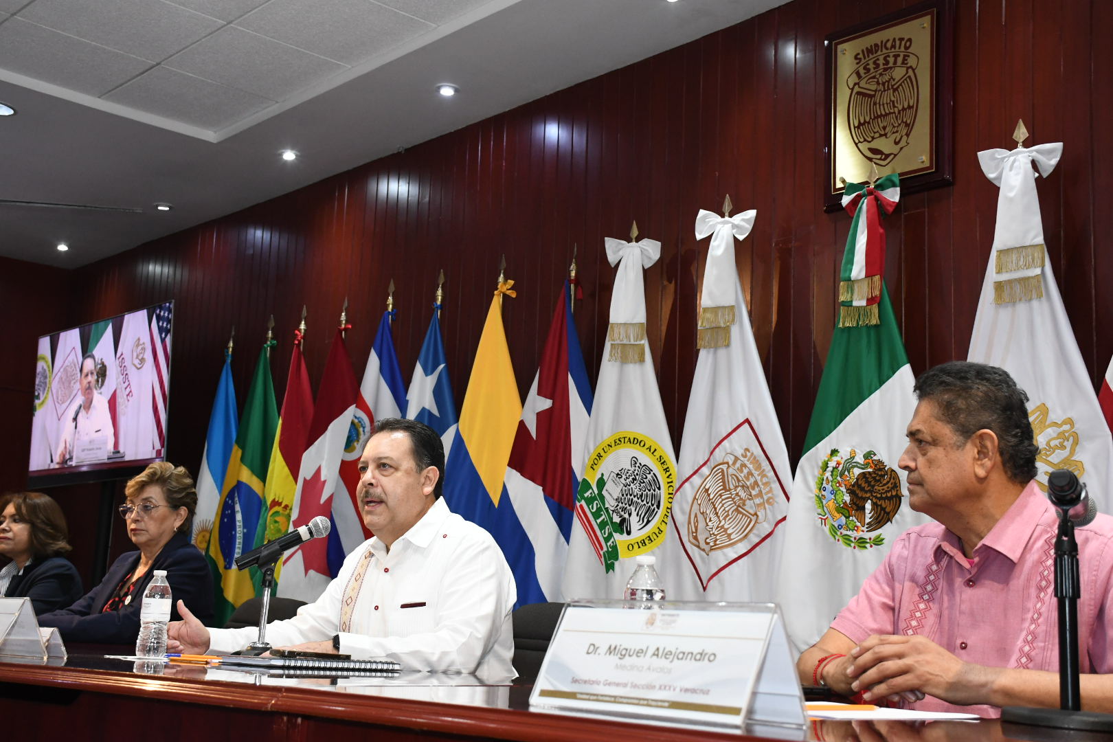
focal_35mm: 45
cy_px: 371
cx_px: 556
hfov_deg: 43.6
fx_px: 1391
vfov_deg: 29.9
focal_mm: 30
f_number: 6.3
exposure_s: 1/100
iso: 2000
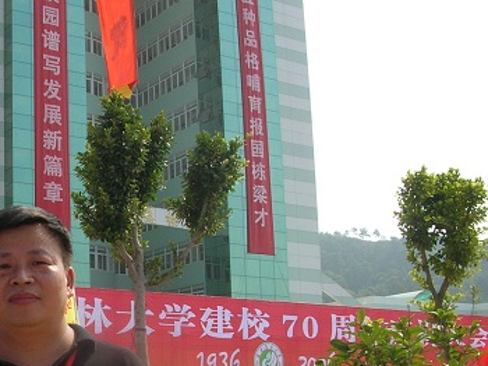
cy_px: 321
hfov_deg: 28.6
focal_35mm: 65
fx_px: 916
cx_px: 40
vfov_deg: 22.1
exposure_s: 1/267
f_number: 5.6
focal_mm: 5.8
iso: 50
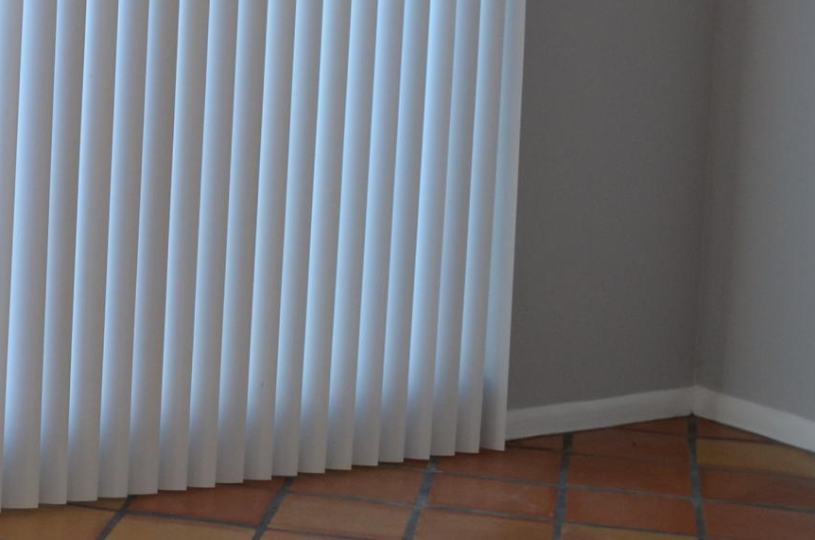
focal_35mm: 94
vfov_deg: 14.2
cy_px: -56
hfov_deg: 20.9
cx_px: -30
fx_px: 2124
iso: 400
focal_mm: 18
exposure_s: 1/100
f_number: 5
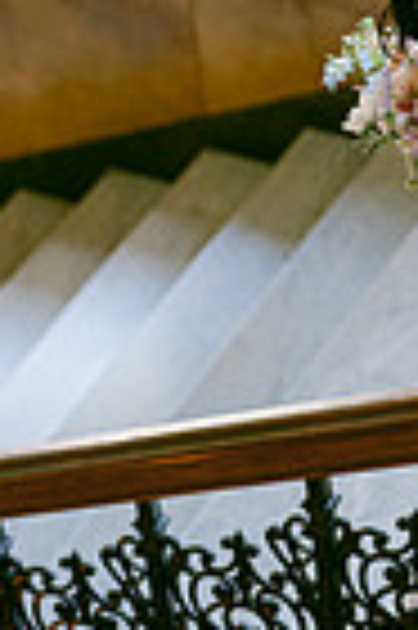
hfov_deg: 8.4
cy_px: 310
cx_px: 521
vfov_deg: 12.8
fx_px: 2811
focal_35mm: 161
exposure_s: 1/125
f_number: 1.8
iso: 640
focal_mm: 50
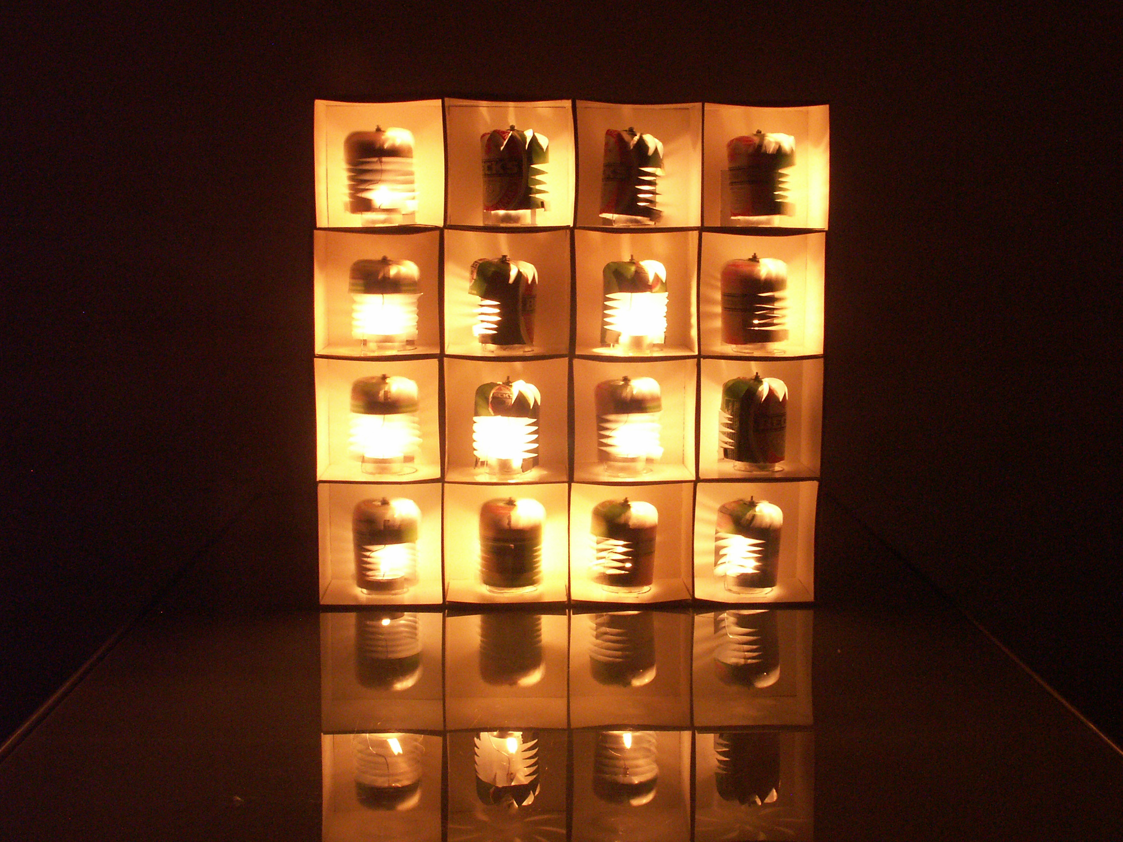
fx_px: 1265
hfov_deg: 47.9
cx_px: 562
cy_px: 421
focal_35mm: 39
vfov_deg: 36.8
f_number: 8
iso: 200
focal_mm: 10.09
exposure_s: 1/1.25
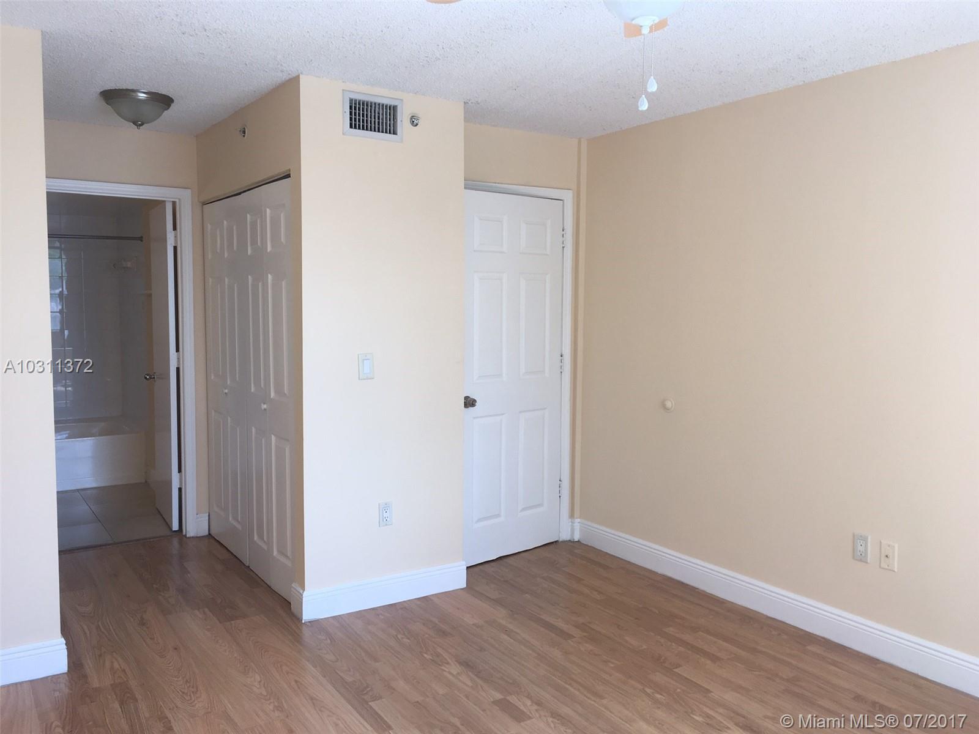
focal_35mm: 29
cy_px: 367
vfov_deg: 48.2
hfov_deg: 61.7
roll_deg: -0.9
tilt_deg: -5.3
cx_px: 490
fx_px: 820
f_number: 2.2
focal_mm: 4.15
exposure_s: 1/60
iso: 25
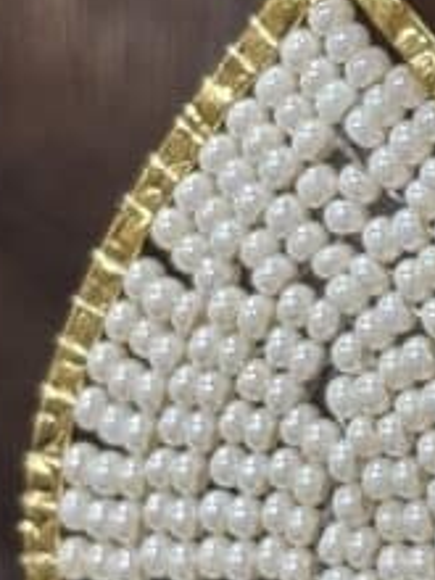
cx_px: 804
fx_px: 4055
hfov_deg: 6.0
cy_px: 422
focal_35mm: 242
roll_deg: -0.3
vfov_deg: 8.2
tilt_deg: -7.2
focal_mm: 5.96
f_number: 1.6
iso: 40
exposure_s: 1/100
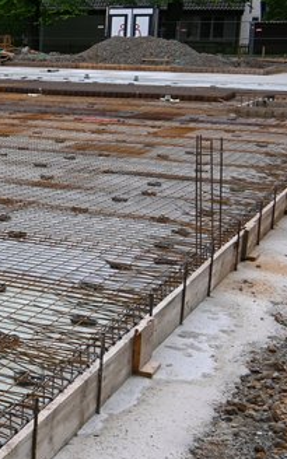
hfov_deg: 12.6
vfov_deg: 24.6
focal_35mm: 84
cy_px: 171
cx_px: -370
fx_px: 1051
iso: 400
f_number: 5.6
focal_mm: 18
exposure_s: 1/500
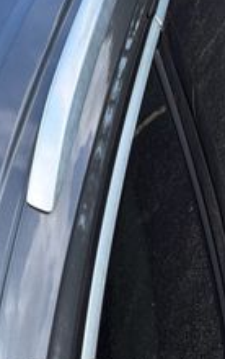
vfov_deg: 26.6
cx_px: -240
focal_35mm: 74
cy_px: 16
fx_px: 724
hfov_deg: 14.4
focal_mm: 6.76
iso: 80
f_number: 1.78
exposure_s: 1/1314
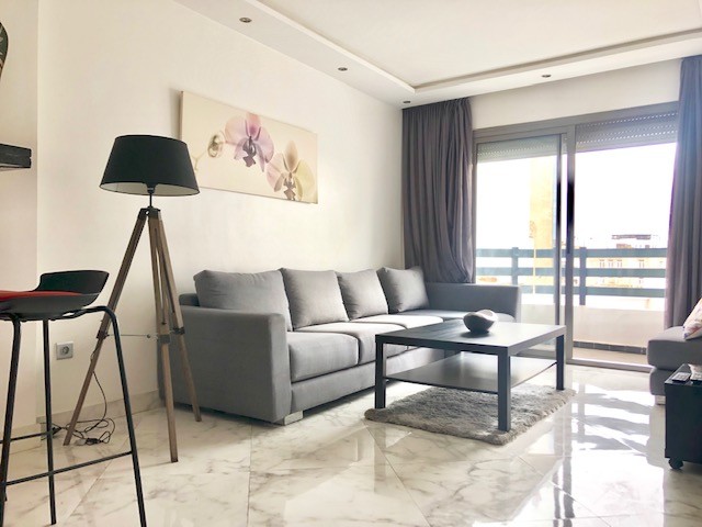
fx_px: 568
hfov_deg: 63.4
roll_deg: -1.0
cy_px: 264
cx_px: 351
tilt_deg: -0.8
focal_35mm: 28
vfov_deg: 49.7
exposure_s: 1/120
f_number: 1.8
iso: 50
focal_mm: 4
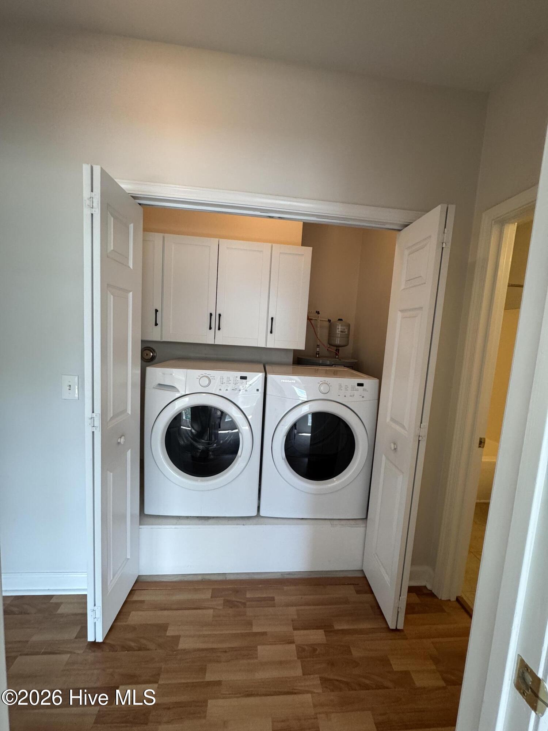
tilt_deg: -6.3
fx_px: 296
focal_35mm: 14
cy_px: 366
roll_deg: -2.8
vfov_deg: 102.1
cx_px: 274
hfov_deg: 85.7
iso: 250
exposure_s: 1/120
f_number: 2.2
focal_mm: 2.22
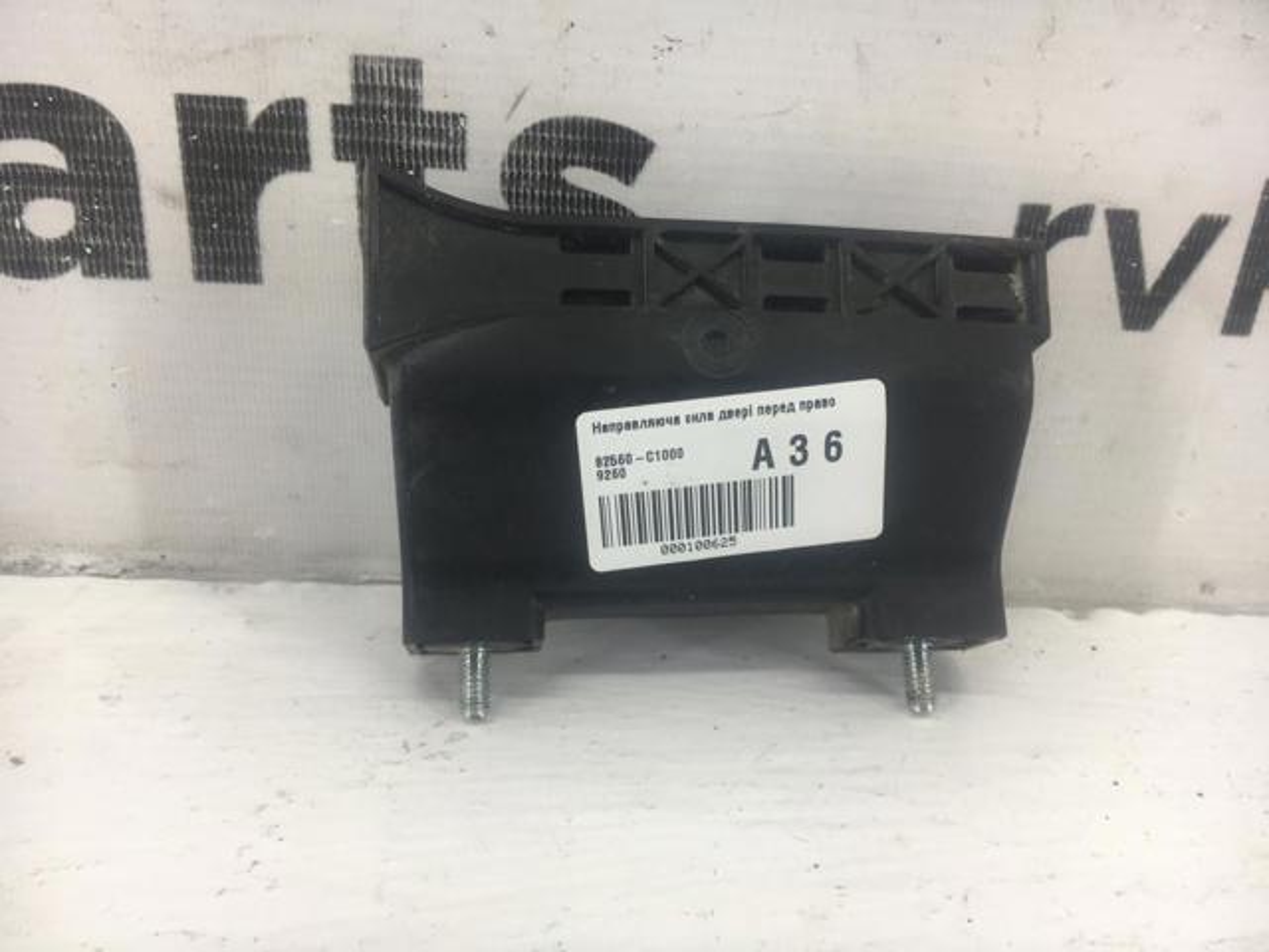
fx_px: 1063
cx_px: 634
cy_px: 476
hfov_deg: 61.7
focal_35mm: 29
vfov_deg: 48.2
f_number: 2.2
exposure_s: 1/50
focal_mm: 4.15
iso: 32
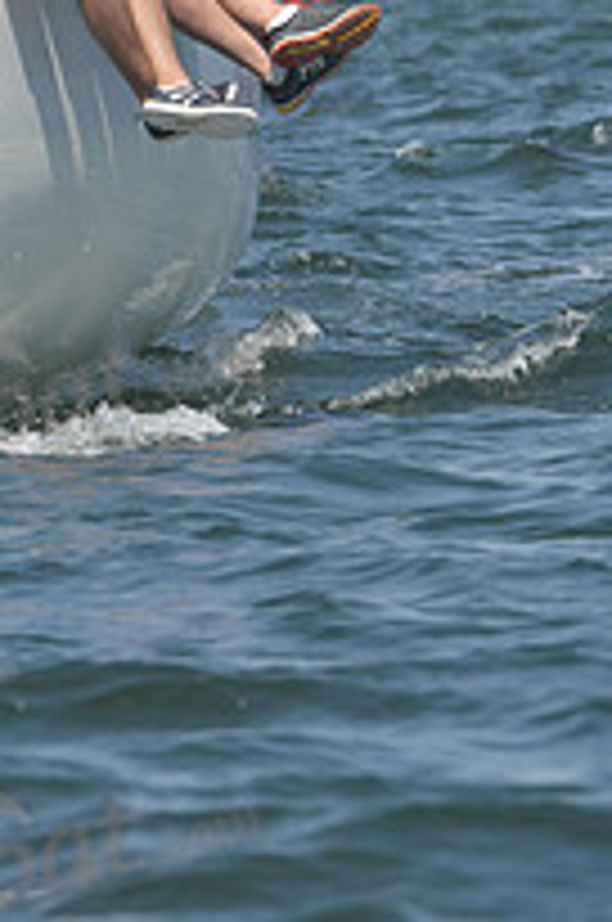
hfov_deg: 2.4
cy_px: 259
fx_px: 14506
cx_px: -603
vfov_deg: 3.6
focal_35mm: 567
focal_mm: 200
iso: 200
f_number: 7.1
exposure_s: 1/1000
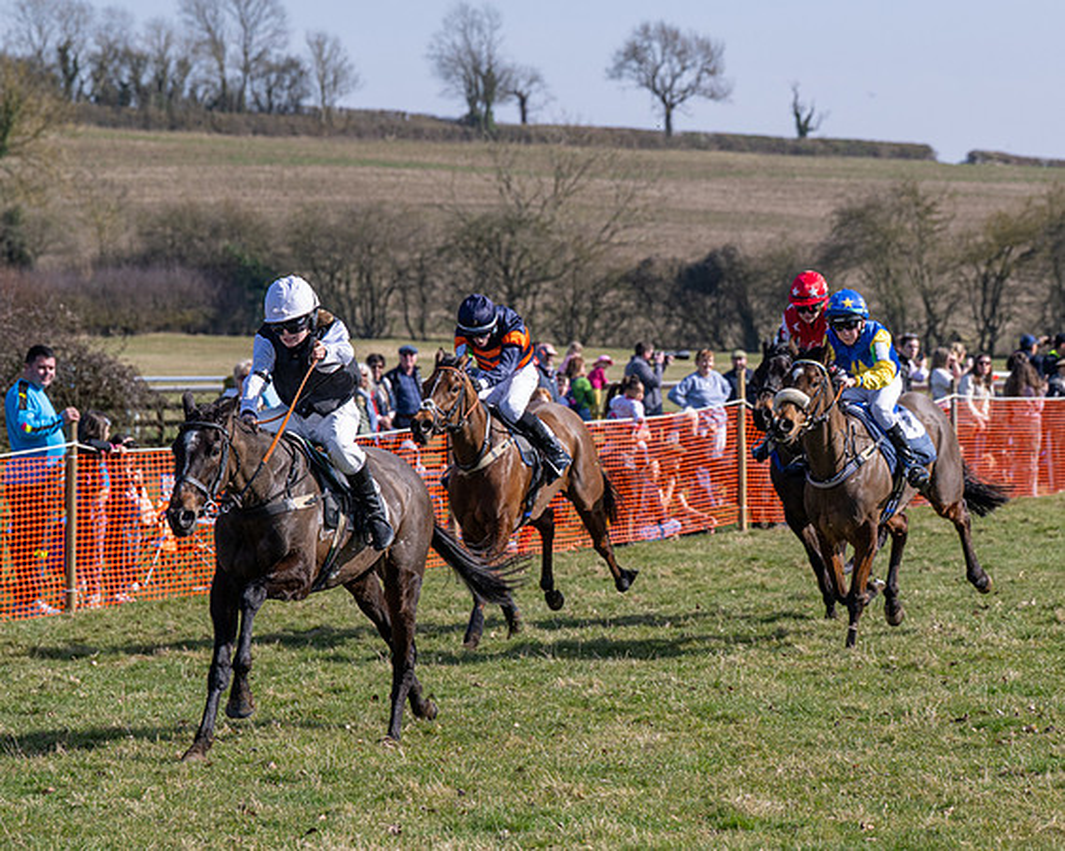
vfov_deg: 8.4
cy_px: 494
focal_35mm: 184
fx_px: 5799
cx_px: 457
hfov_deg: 10.5
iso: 200
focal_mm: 110
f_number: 5
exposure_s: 1/1600
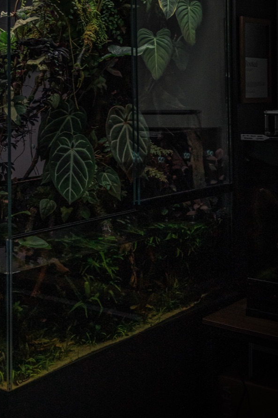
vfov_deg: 32.9
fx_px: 684
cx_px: 63
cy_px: 80
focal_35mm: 59
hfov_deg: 22.7
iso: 2500
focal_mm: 22
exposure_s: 1/1600
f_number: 4
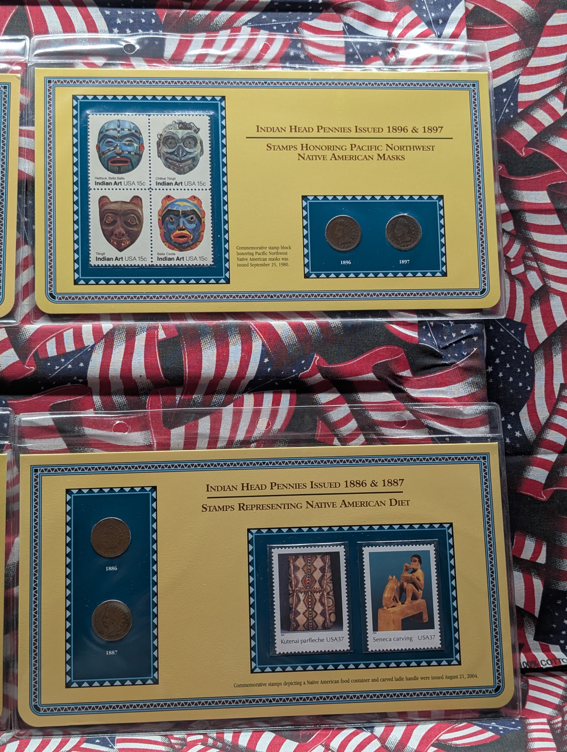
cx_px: 284
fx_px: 1067
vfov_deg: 38.9
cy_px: 376
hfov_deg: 29.7
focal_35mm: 49
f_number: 1.68
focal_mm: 6.9
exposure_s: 1/173
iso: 102
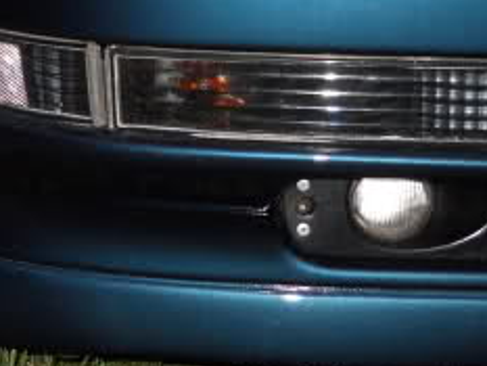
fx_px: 1858
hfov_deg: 14.7
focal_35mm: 132
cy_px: -40
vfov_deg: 11.1
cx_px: -4
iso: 200
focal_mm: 7.88
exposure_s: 1/30
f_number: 3.3
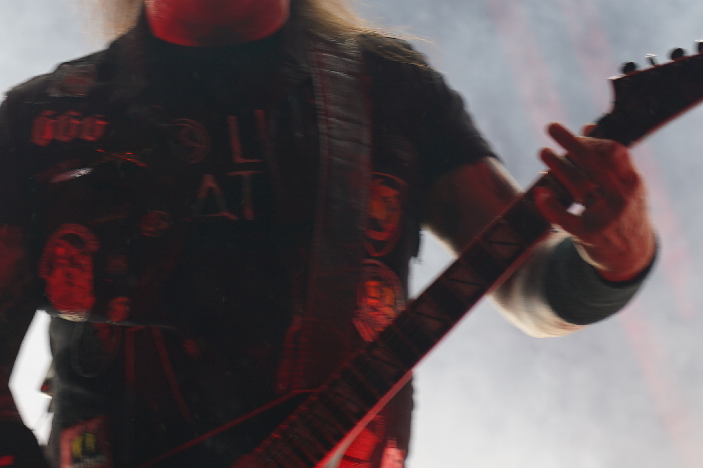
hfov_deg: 8.0
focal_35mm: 258
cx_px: 166
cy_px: 319
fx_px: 5038
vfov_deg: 5.3
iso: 200
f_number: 4
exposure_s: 1/125
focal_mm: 105
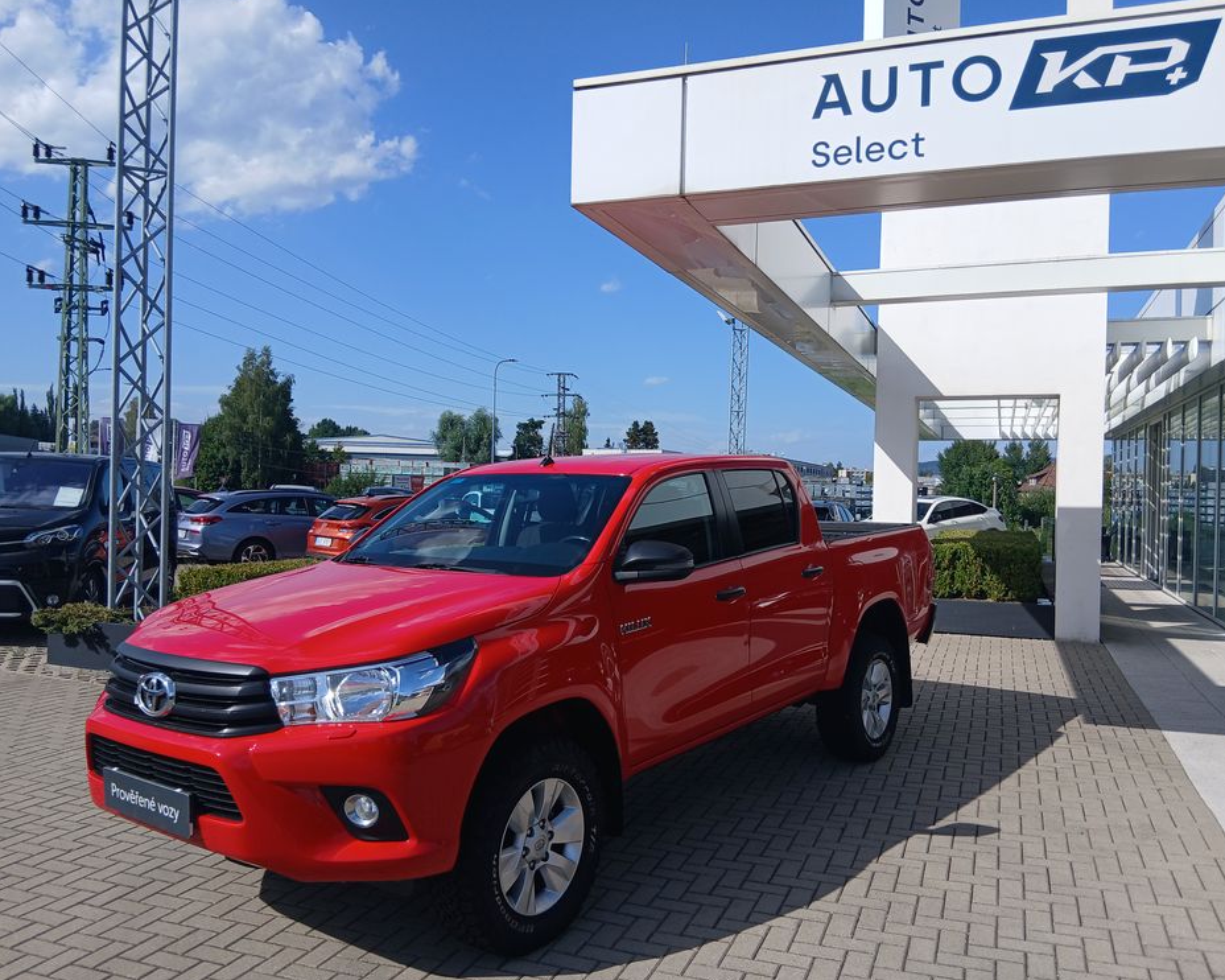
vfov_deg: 51.5
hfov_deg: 62.2
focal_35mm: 28
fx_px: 1015
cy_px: 501
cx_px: 611
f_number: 1.8
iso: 20
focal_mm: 3.98
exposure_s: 1/791
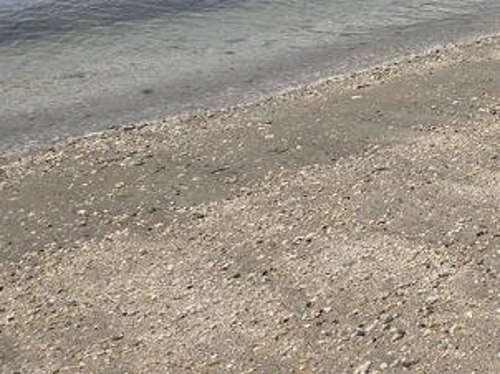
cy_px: -30
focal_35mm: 61
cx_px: 540
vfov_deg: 22.7
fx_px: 880
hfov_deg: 28.9
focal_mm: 5.4
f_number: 1.8
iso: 25
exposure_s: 1/3273
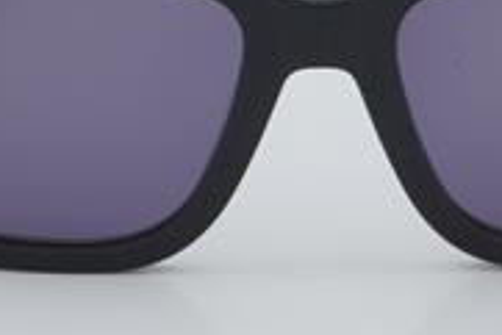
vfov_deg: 7.5
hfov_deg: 11.3
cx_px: 316
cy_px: 44
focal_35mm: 182
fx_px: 2541
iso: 100
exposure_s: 1/4
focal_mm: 55
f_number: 32
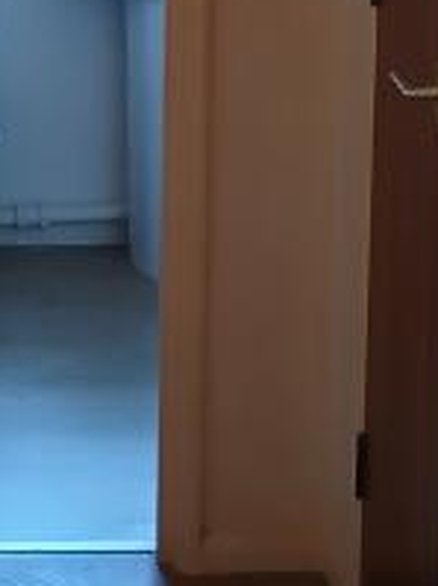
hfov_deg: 10.9
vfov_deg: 14.5
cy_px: 6
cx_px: -53
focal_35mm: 134
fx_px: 2263
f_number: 1.8
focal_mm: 3.98
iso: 250
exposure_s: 1/50
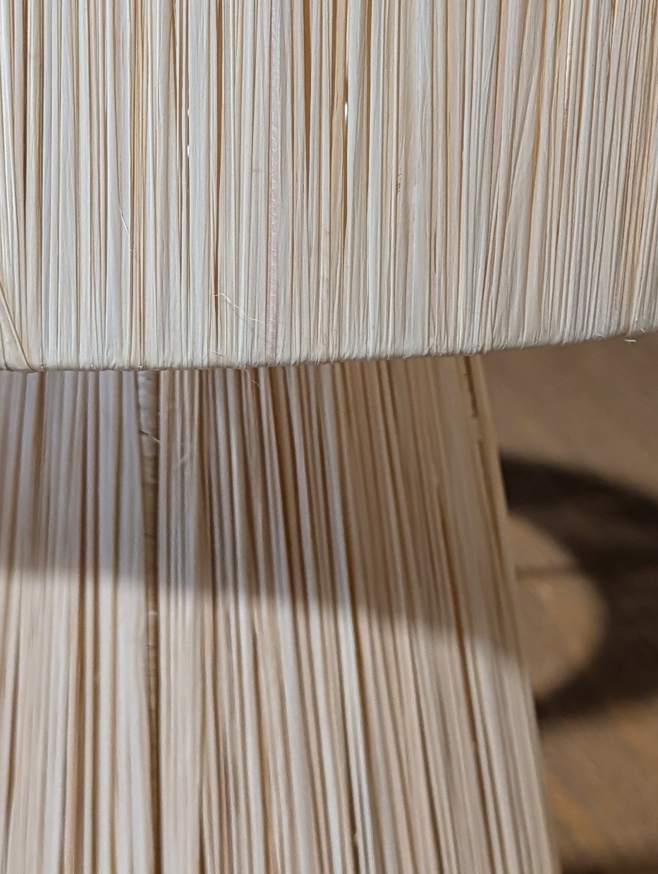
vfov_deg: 24.4
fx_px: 1997
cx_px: 275
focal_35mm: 79
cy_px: 205
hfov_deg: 18.7
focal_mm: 6.9
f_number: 1.68
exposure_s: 1/178
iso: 406
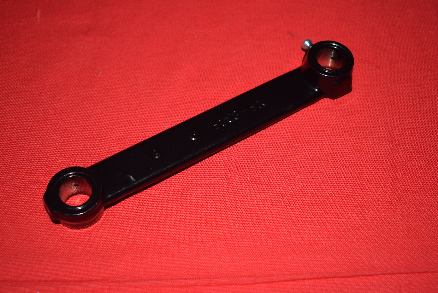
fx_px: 694
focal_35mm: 57
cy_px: 146
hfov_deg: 35.0
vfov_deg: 23.8
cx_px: 219
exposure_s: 1/200
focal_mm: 38
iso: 400
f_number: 5
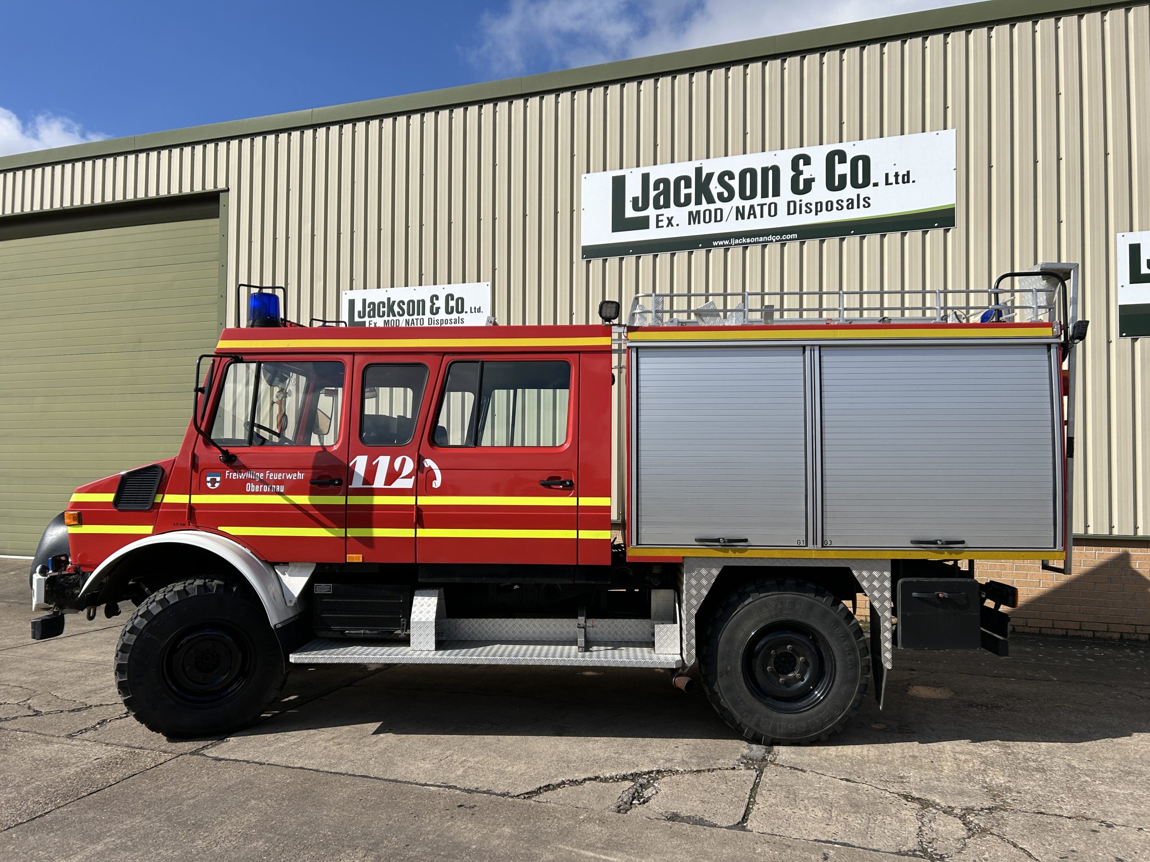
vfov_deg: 53.1
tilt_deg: +0.6
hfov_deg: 67.3
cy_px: 431
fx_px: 864
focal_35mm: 26
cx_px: 575
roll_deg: -0.9
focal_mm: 5.7
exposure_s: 1/6211
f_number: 1.5
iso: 50
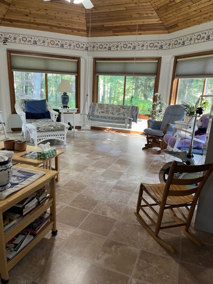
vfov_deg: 67.3
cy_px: 142
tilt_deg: -15.0
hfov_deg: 53.1
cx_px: 106
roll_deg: -1.8
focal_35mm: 26
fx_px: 213
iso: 250
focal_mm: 5.1
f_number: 1.6
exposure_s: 1/60
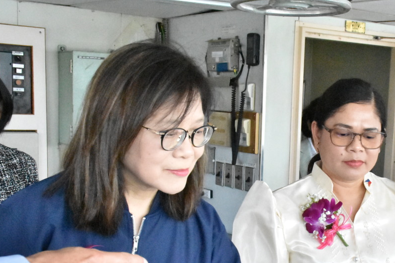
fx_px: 746
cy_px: 210
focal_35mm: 68
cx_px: 313
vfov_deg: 19.8
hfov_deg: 29.0
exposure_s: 1/1250
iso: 10000
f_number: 9
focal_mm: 24
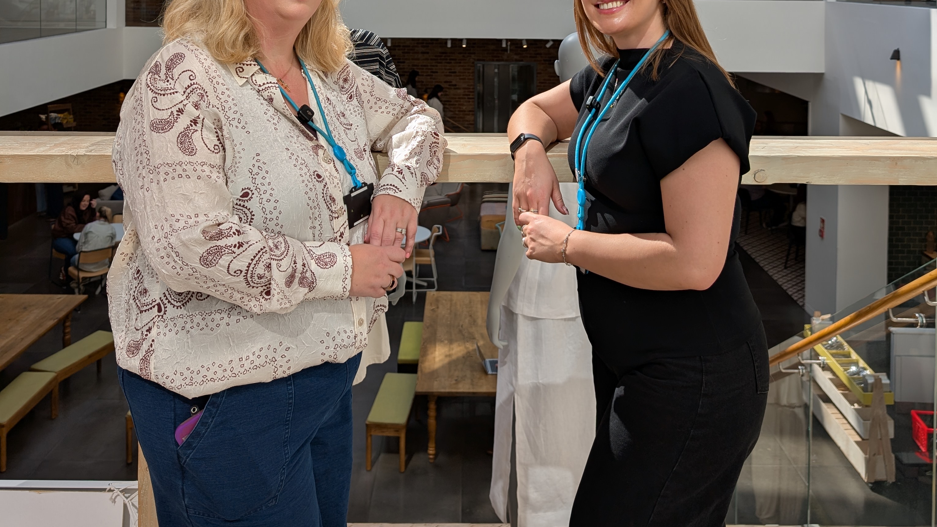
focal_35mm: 35
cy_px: -3
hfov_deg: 56.6
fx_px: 870
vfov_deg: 31.2
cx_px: 471
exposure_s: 1/451
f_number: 1.68
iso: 18
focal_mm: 6.9
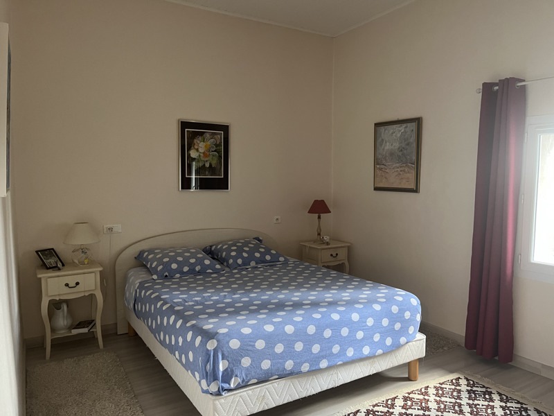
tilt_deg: -3.6
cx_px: 277
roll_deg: +0.5
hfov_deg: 67.3
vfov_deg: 53.1
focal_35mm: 26
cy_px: 208
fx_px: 416
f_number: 1.6
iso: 200
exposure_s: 1/50
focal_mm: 5.1
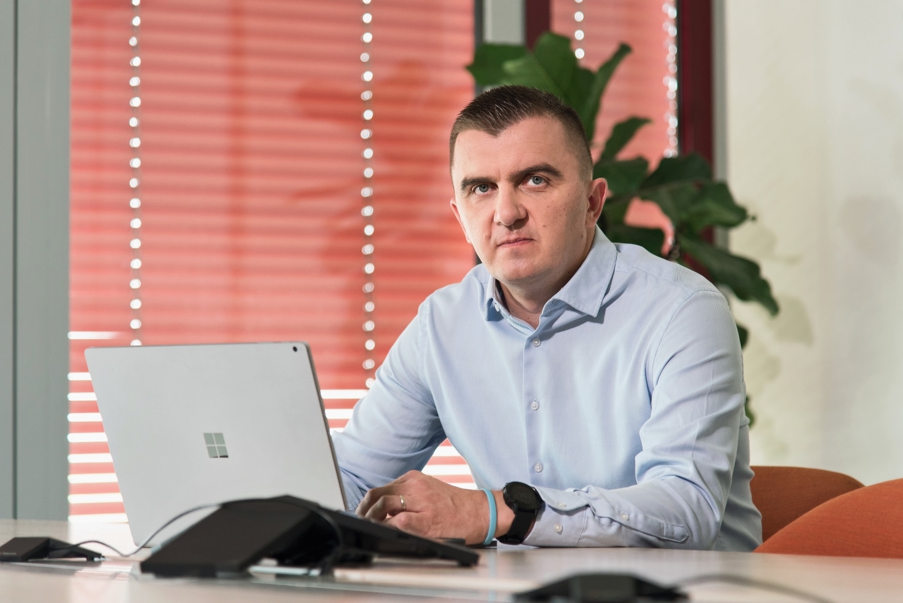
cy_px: 302
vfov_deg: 11.4
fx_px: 3011
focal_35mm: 120
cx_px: 452
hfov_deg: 17.1
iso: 500
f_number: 4
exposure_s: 1/80
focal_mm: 120
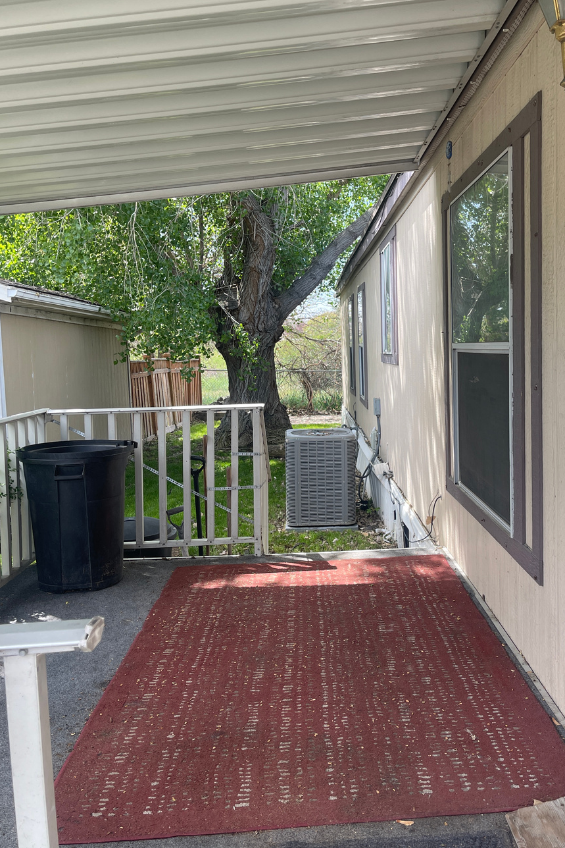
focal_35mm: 31
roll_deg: +1.6
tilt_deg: -4.9
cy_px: 418
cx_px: 351
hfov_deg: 42.0
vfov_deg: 60.3
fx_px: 730
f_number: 1.6
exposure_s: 1/440
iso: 32
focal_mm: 5.1
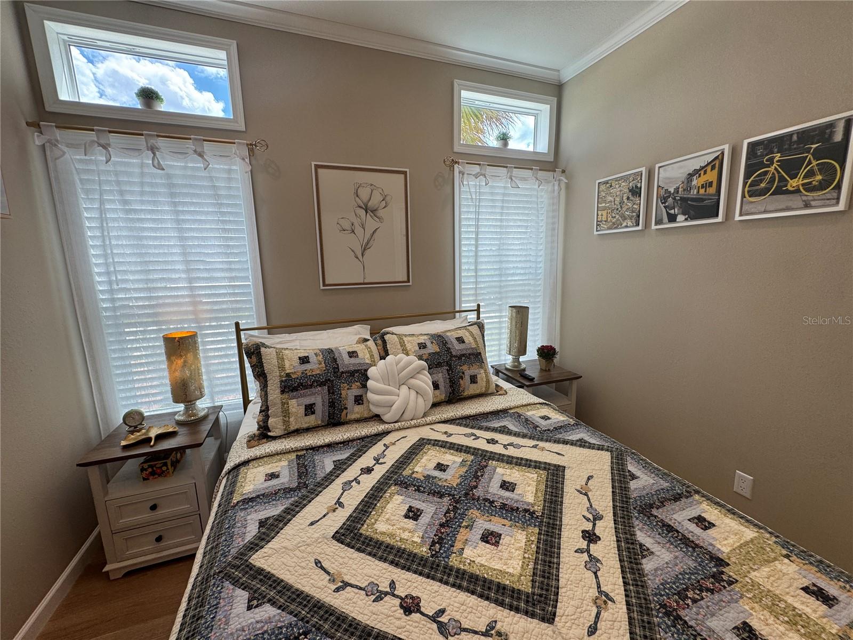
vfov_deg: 85.7
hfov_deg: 102.1
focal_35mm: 14
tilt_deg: -10.8
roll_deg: +0.7
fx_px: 345
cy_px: 320
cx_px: 426
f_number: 2.2
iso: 40
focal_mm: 2.22
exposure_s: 1/141
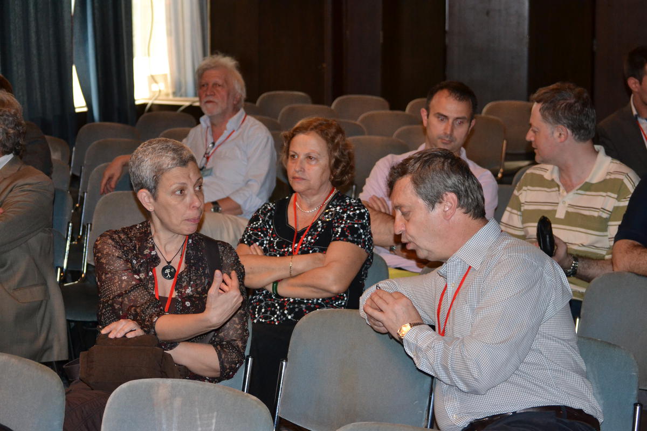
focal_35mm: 82
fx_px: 1483
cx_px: 324
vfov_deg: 16.6
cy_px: 216
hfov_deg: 24.6
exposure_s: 1/60
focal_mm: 55
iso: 1600
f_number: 4
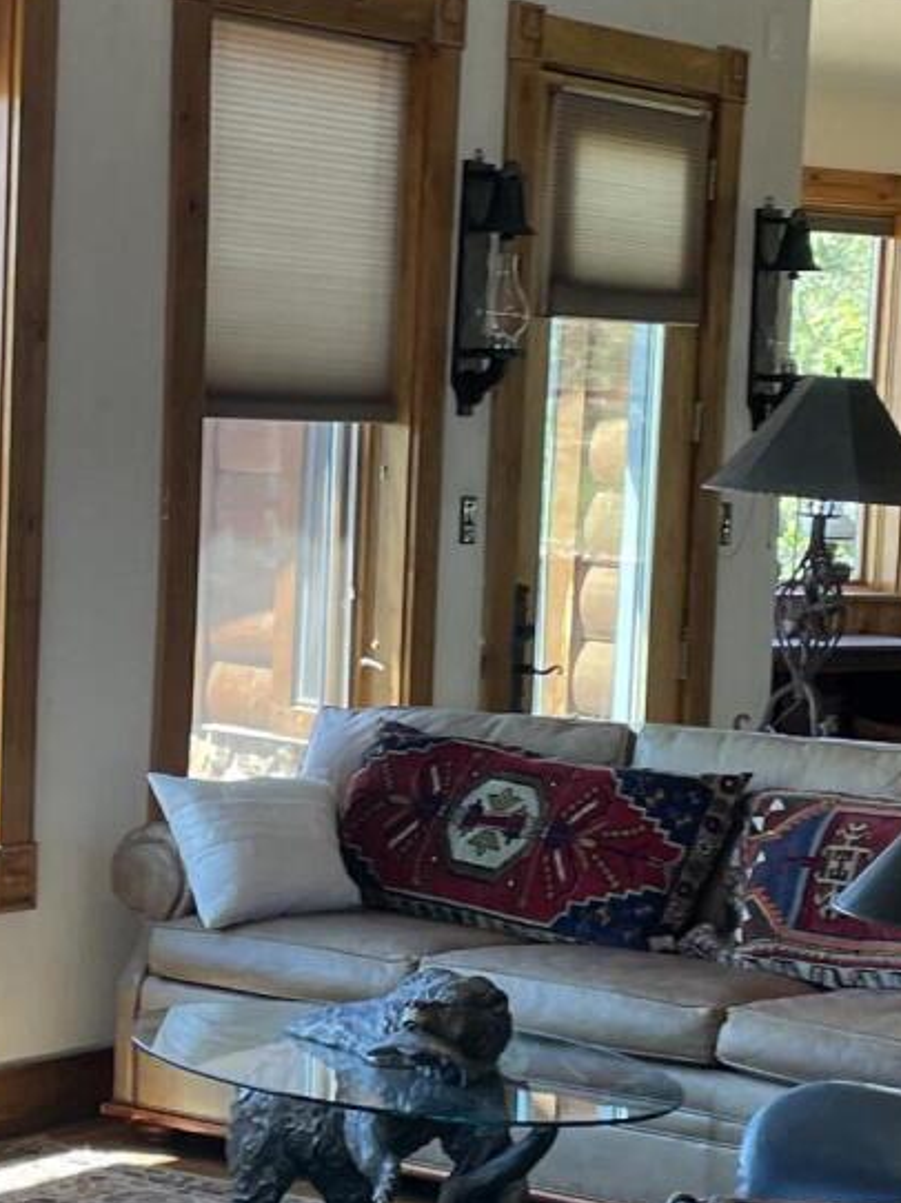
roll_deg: -2.6
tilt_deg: -4.8
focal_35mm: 96
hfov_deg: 15.2
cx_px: 73
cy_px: 697
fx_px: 3334
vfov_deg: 20.4
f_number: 1.6
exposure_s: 1/120
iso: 64
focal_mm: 4.2
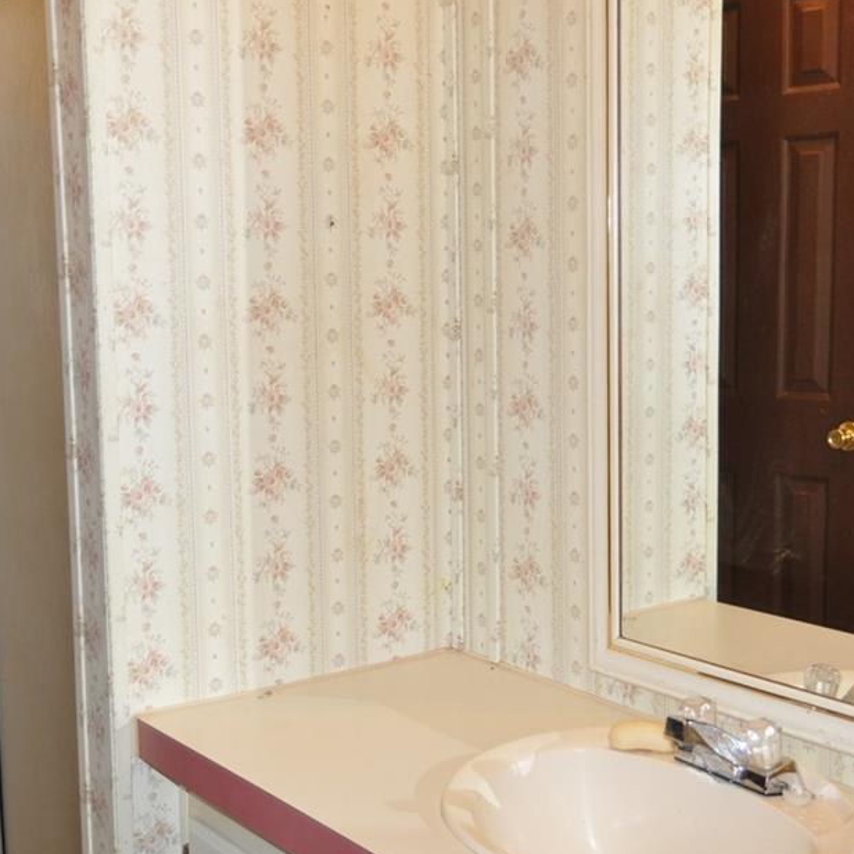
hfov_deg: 31.1
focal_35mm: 55
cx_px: 396
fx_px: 1535
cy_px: 444
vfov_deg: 31.1
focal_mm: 26
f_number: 2.8
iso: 800
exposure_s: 1/60
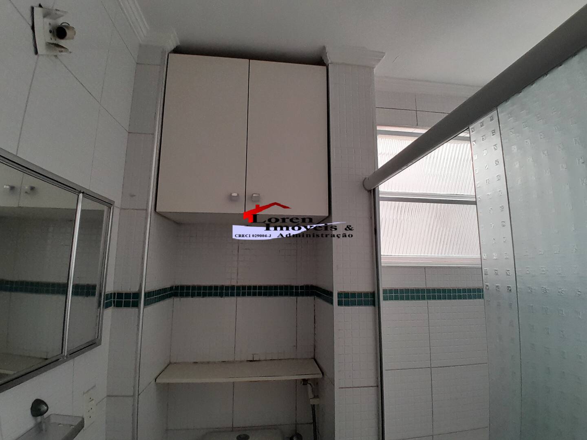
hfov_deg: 91.0
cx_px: 294
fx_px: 288
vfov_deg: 74.7
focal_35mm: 17
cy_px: 220
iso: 80
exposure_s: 1/120
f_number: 2.2
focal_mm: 1.46
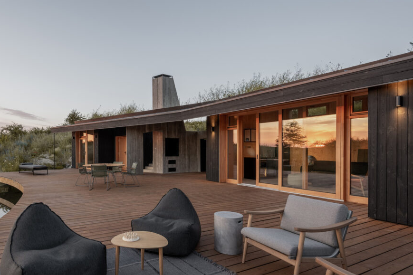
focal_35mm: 21
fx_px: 241
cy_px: 148
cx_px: 147
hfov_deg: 79.2
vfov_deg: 59.4
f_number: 10
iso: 100
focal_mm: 16
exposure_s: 1/30
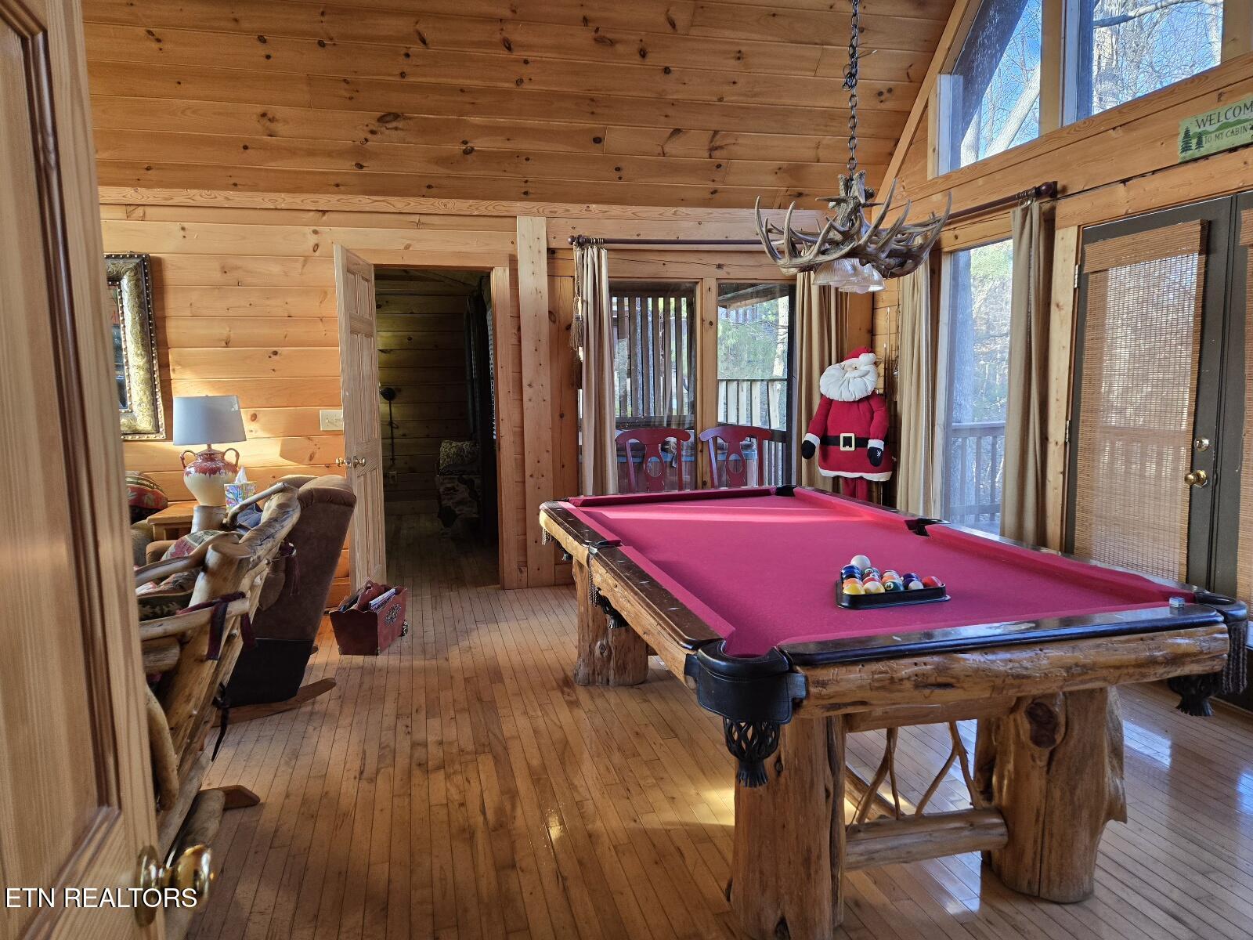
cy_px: 470
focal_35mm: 23
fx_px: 833
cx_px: 626
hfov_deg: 73.9
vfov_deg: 58.9
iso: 160
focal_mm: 5.4
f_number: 1.8
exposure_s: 1/182
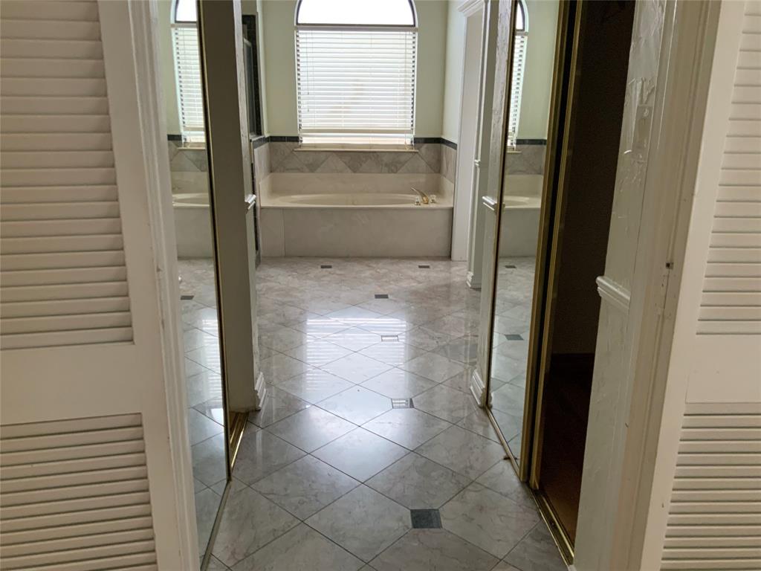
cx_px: 380
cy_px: 286
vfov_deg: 48.2
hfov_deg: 61.7
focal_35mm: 29
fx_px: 638
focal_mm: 3
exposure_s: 1/60
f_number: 1.8
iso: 200
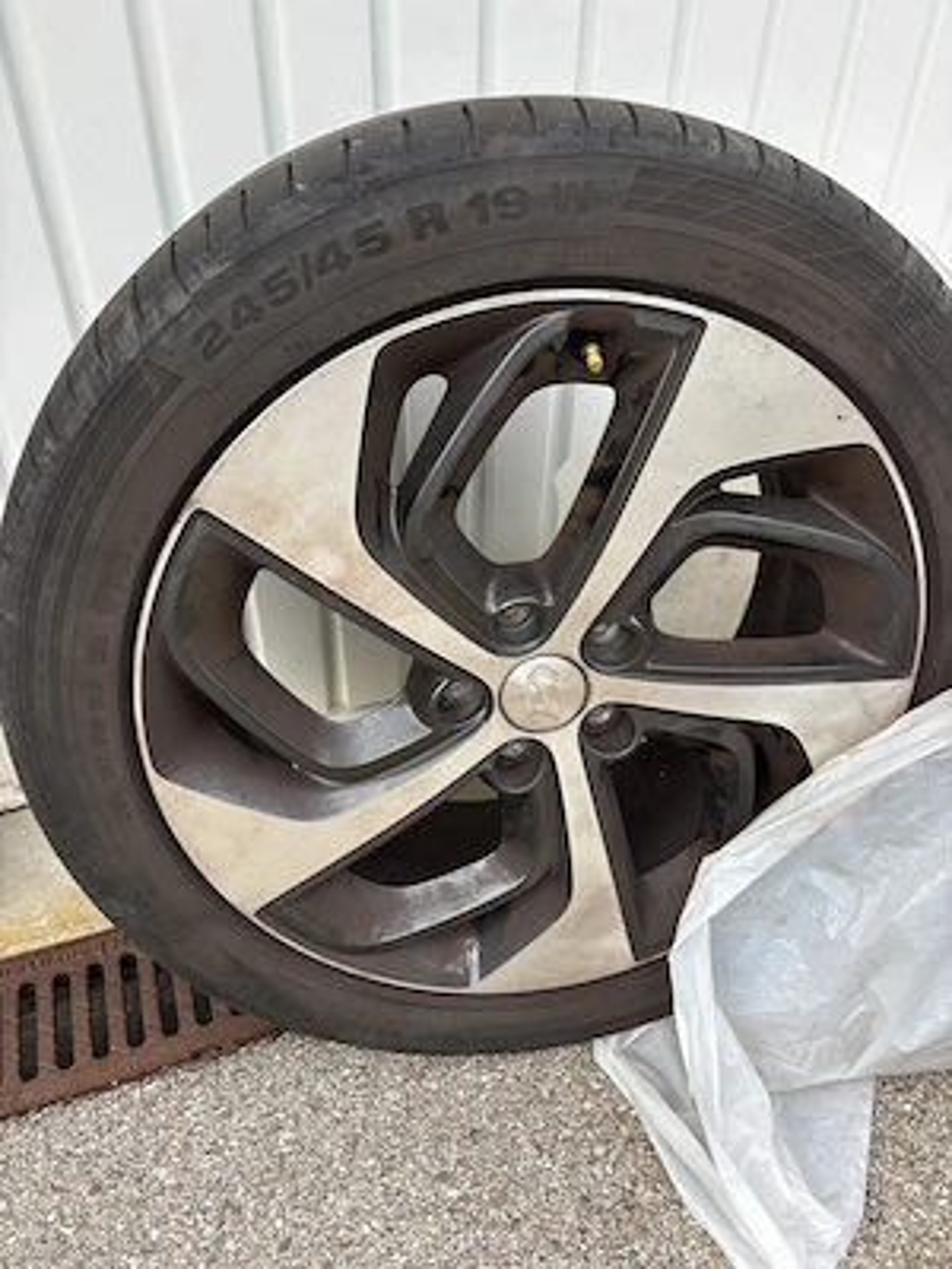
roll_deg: -1.4
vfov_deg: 67.3
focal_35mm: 26
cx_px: 476
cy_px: 634
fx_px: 953
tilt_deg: -40.2
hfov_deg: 53.1
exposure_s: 1/498
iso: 50
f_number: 1.6
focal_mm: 5.96
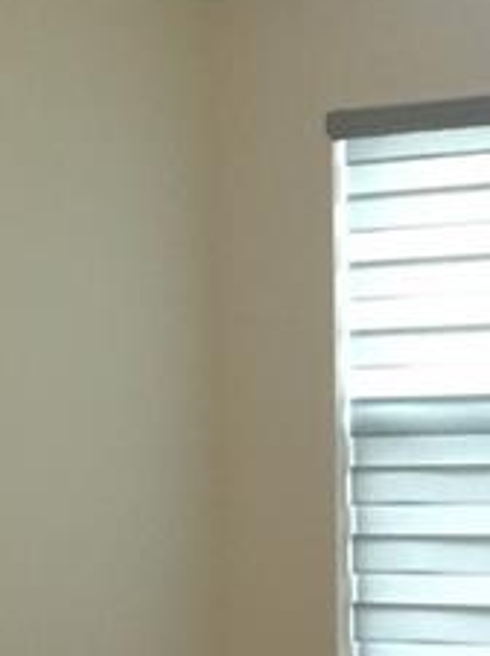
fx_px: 2934
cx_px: 869
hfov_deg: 9.1
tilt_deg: +1.4
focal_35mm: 155
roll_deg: +0.3
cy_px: 423
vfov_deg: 12.8
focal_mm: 4.15
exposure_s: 1/30
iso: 200
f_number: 2.2
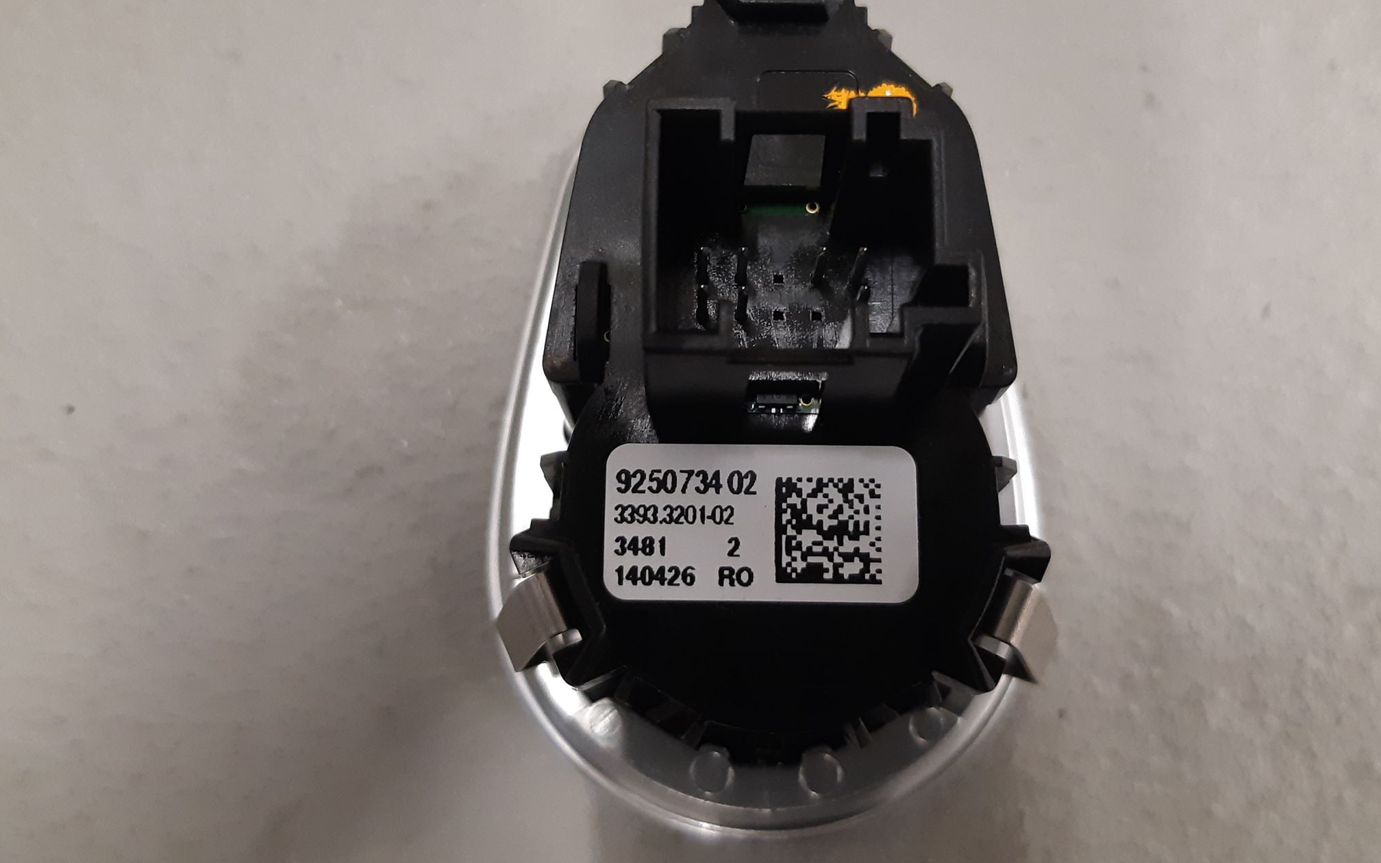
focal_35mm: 28
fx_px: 1054
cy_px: 355
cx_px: 698
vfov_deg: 44.4
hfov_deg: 66.5
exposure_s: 1/33
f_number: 1.7
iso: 250
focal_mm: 3.93
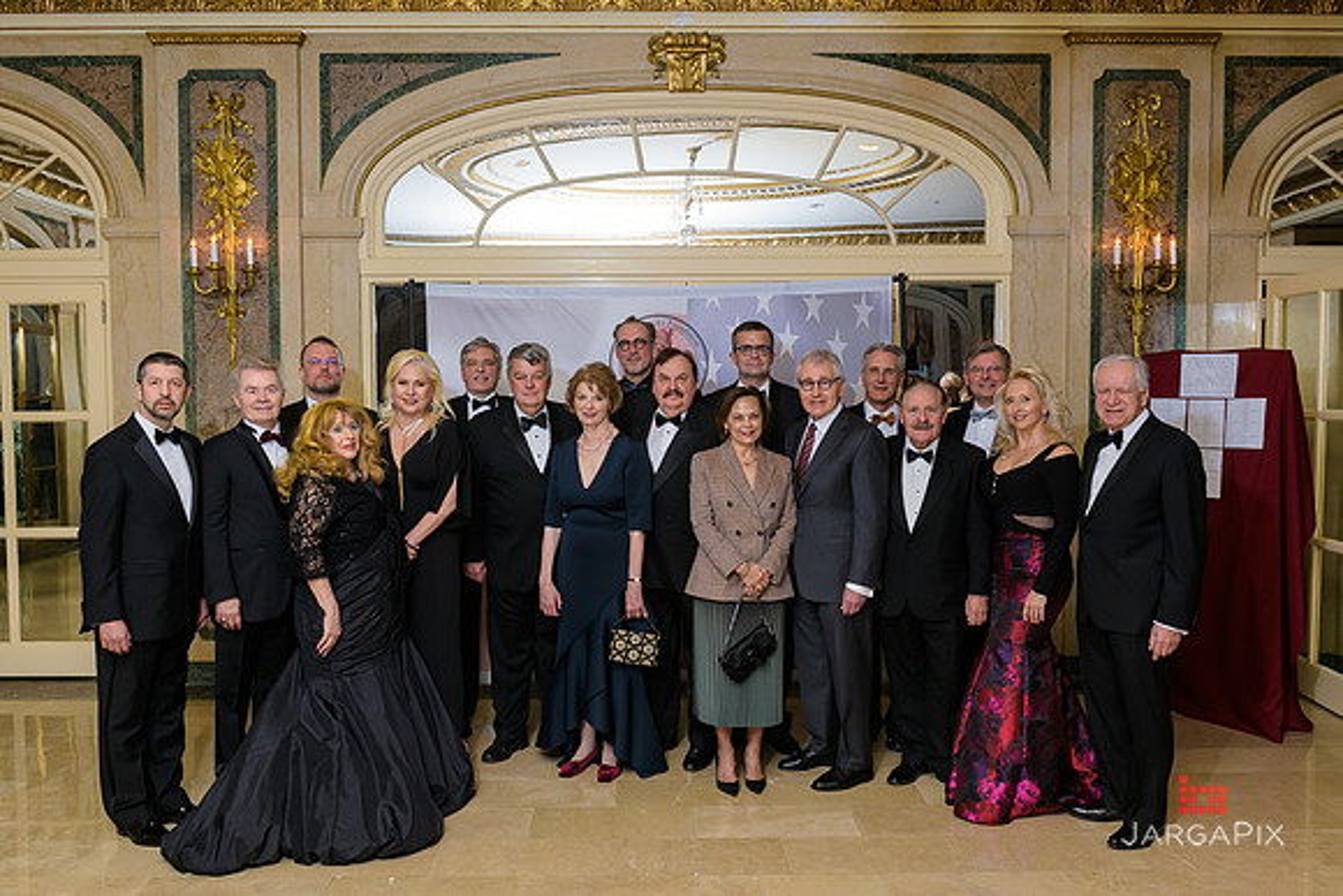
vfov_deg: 43.8
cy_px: 449
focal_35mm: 30
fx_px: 1115
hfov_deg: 62.1
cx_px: 672
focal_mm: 27
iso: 640
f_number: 5
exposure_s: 1/125
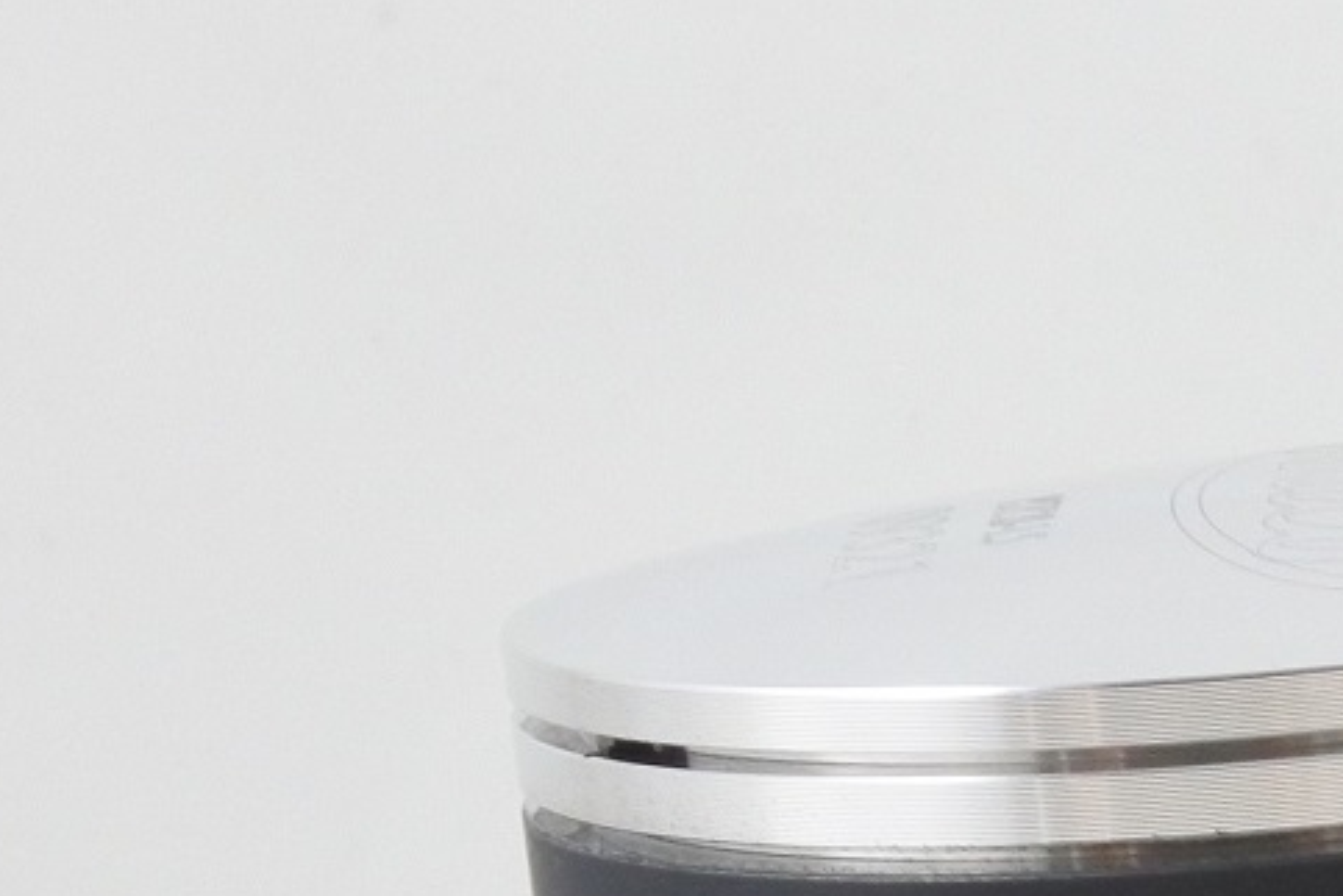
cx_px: 2140
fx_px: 7237
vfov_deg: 7.0
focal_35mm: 194
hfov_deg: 10.2
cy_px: 1386
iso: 720
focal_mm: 18
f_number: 4.5
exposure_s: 1/125
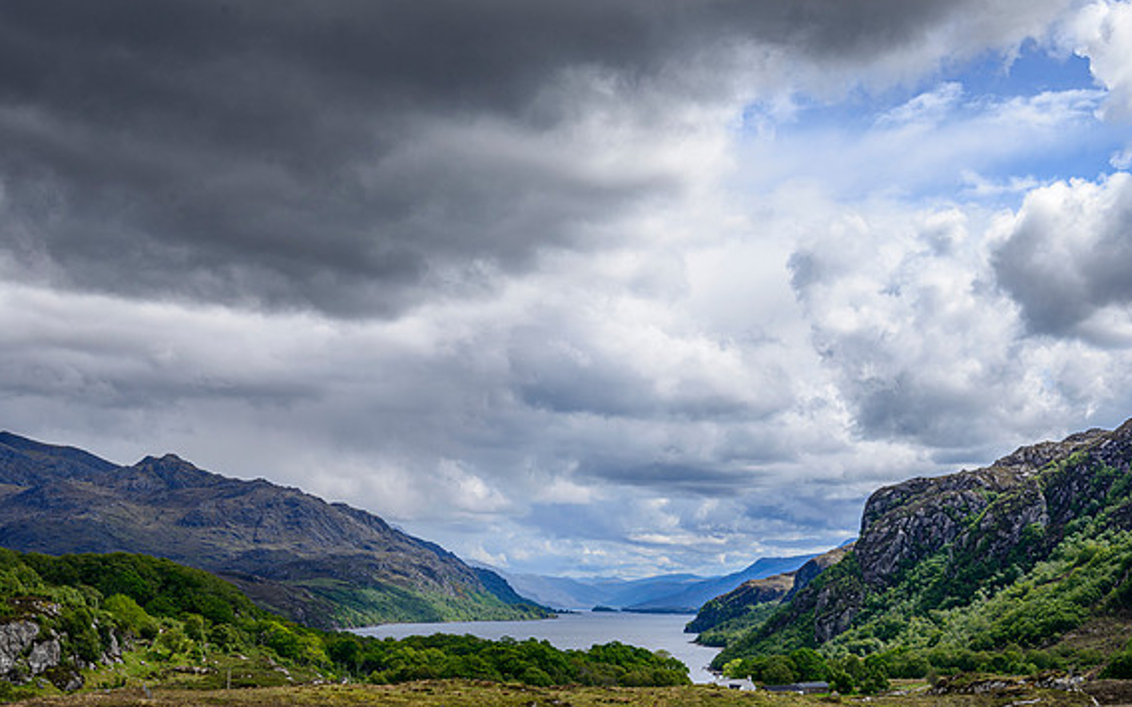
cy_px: 383
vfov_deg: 25.8
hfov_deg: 40.3
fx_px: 1543
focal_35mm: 50
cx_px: 560
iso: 125
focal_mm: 48
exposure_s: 1/200
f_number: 8
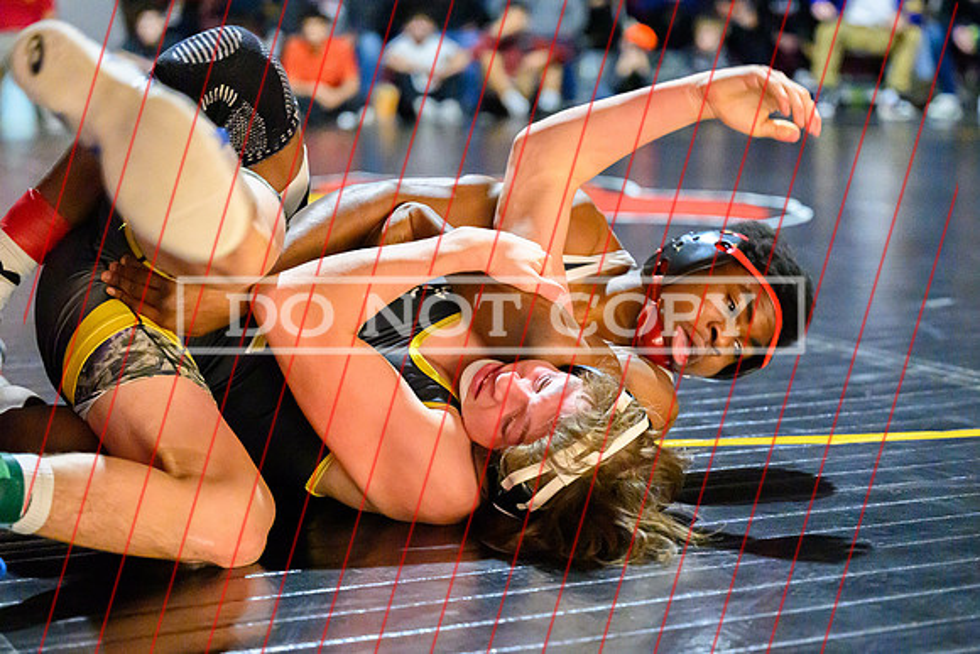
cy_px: 315
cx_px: 568
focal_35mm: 83
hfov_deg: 24.3
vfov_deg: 16.4
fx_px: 2269
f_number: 2.8
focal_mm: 70
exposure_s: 1/500
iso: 25600
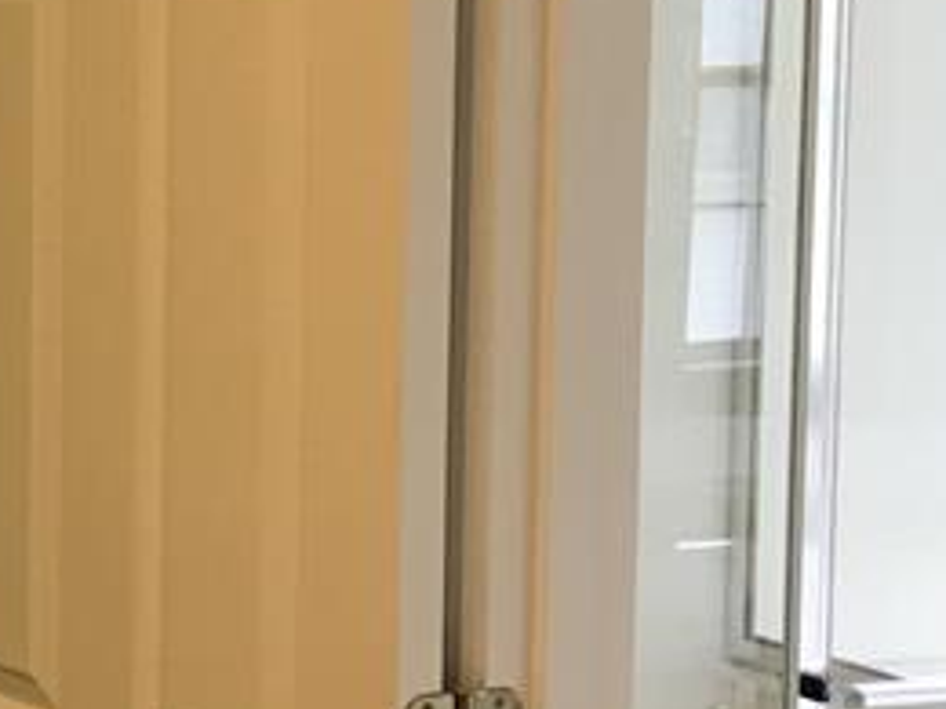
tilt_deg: -7.0
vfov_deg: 13.0
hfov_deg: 15.6
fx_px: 3115
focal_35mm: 114
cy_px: 353
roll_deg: +1.3
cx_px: -579
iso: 25
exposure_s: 1/30
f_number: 2.2
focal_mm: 4.15
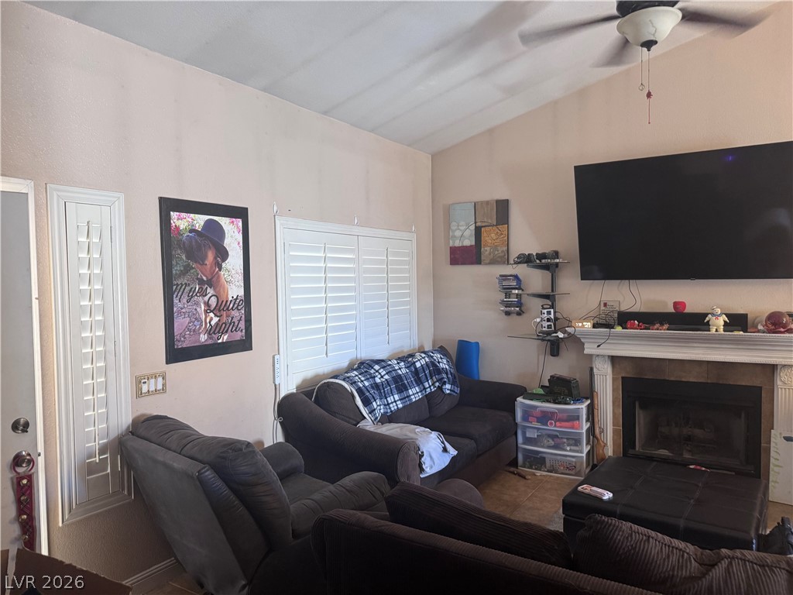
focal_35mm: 24
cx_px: 396
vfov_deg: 56.8
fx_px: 550
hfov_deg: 71.6
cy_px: 298
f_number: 1.78
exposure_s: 1/60
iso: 320
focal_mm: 6.76
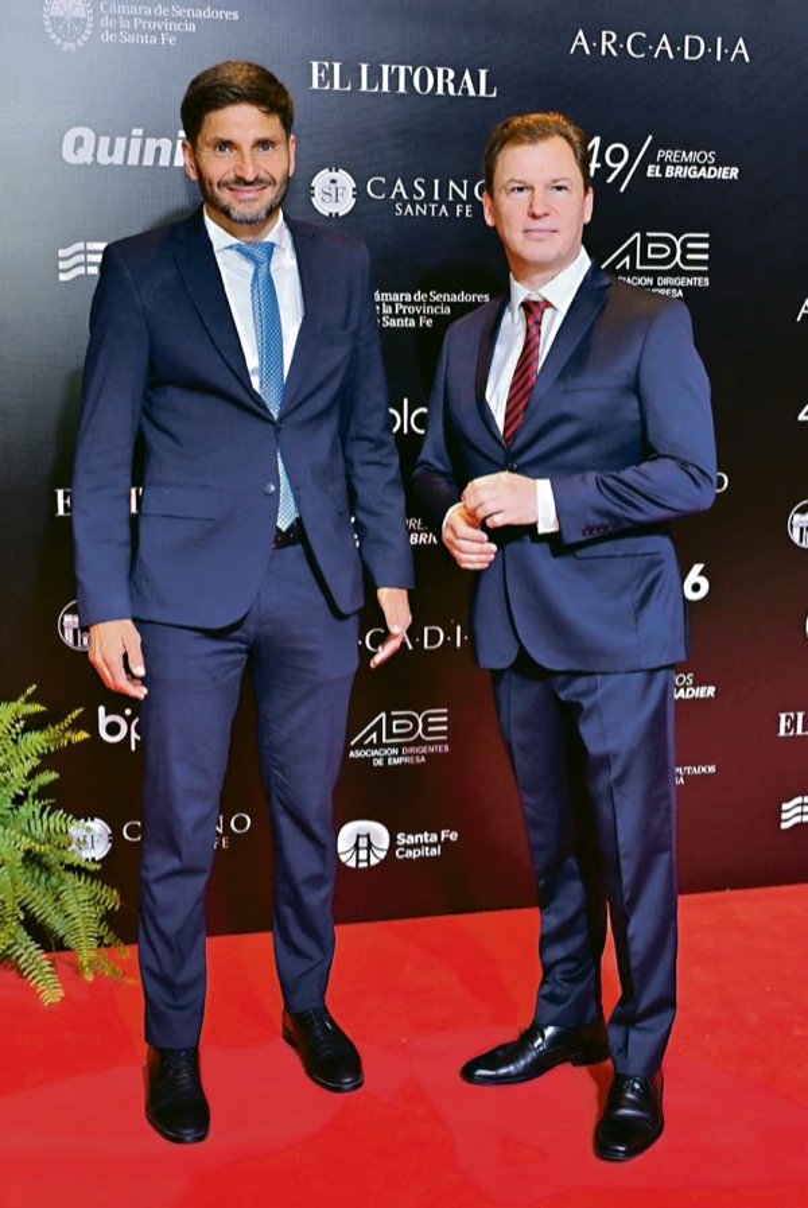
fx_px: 1176
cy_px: 604
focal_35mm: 35
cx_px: 404
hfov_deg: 37.9
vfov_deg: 54.4
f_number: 3.2
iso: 1250
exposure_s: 1/200
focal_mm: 35
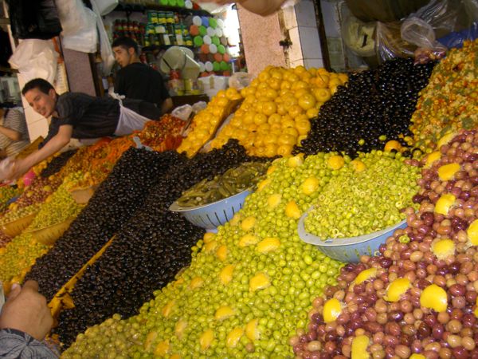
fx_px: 469
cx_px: 239
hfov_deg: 54.0
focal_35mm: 34
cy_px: 180
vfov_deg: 41.8
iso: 100
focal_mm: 5.6
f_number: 2.8
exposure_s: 1/60
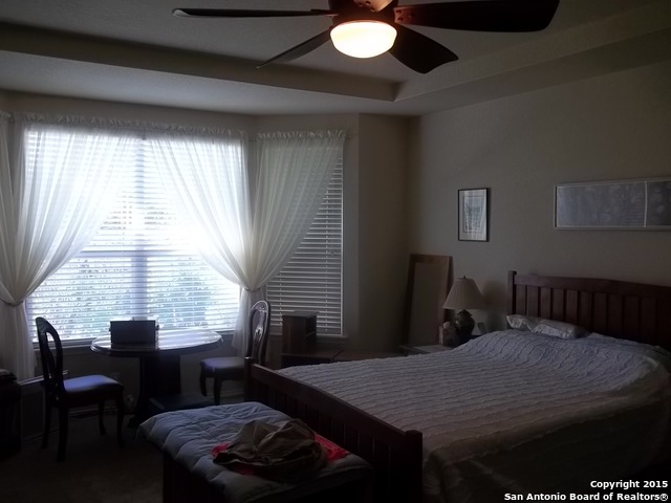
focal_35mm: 32
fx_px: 620
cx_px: 336
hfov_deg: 56.8
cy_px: 252
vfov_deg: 44.2
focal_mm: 5.7
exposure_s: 1/30
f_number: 2.9
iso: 64
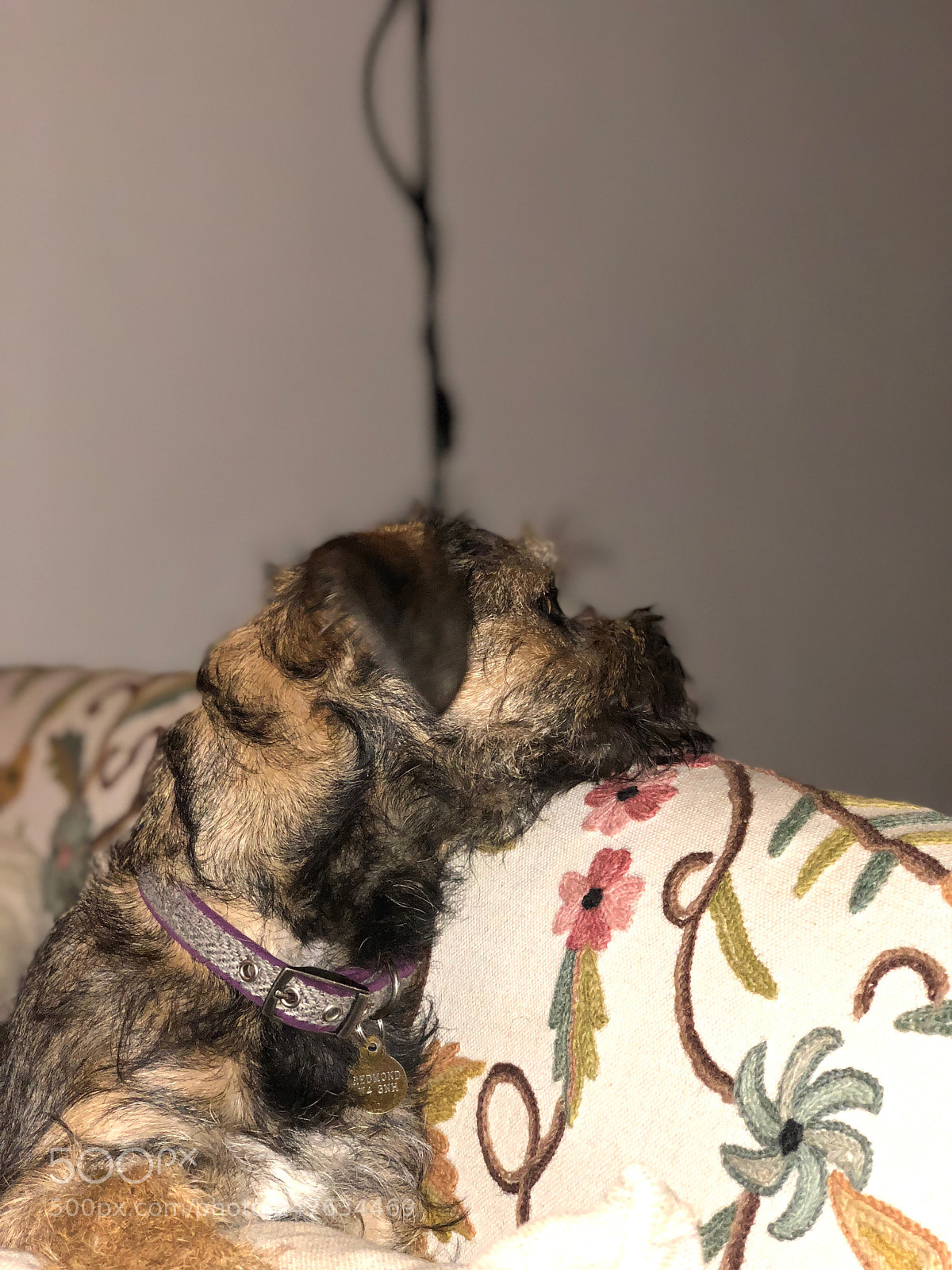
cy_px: 635
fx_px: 1907
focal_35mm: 52
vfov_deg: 36.8
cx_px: 476
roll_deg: +0.7
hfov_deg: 28.0
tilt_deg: -4.1
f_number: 2.4
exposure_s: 1/50
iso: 200
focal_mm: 6
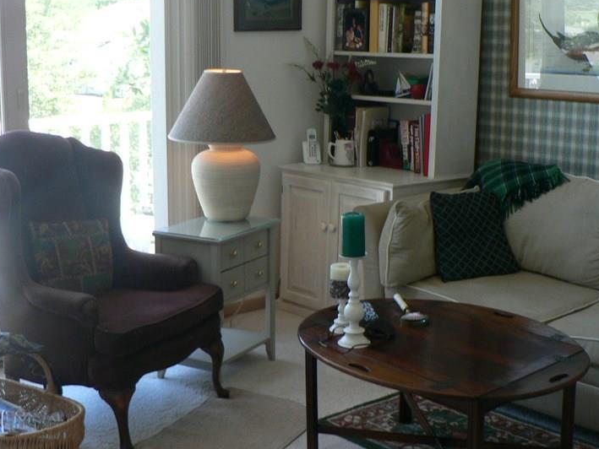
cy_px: 219
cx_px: 325
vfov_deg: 28.0
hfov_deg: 36.8
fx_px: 900
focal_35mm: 52
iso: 100
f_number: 2.8
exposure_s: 1/30
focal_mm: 6
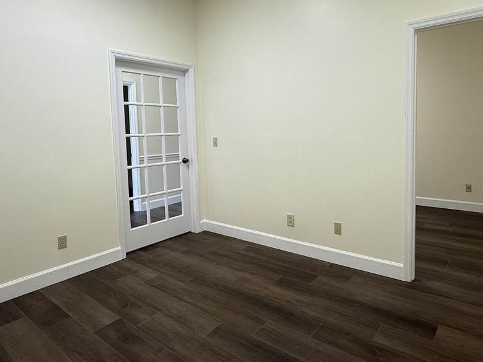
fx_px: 321
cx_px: 272
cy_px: 151
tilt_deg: -3.7
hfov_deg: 73.6
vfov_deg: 58.5
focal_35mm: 23
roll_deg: +1.3
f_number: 2.2
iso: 125
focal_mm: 2.22
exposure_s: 1/120
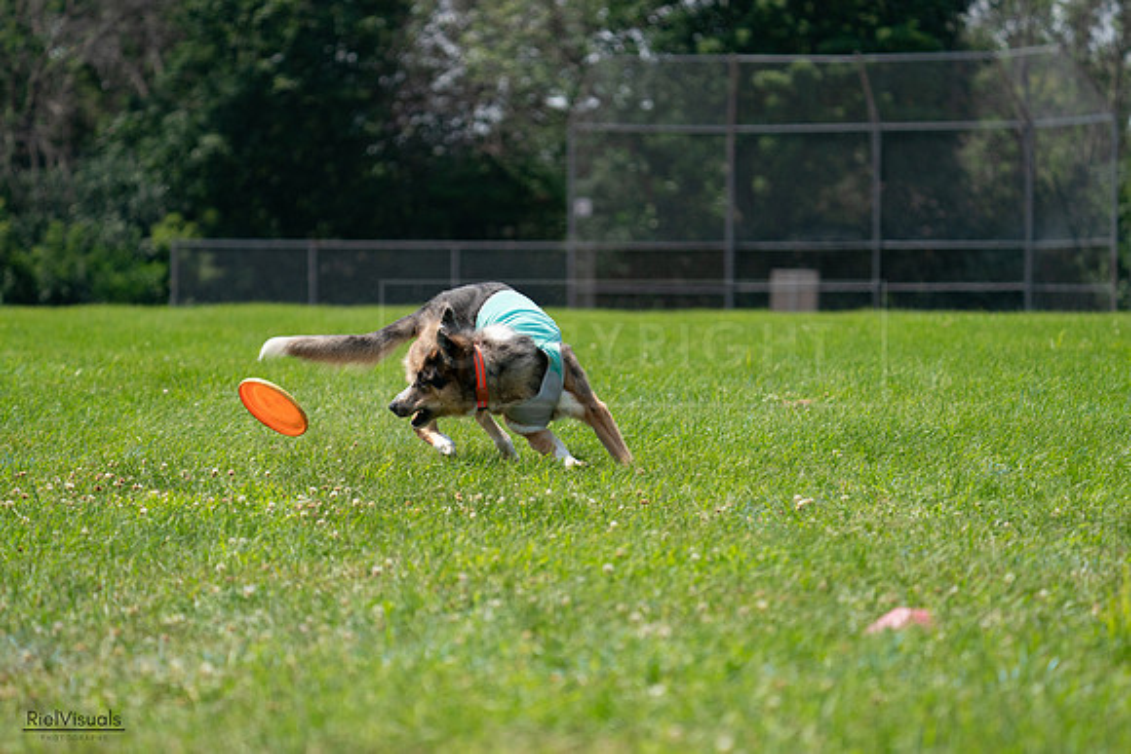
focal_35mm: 211
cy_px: 377
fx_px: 6630
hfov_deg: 9.8
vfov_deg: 6.5
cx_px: 566
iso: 1000
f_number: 5.6
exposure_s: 1/4000
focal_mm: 211
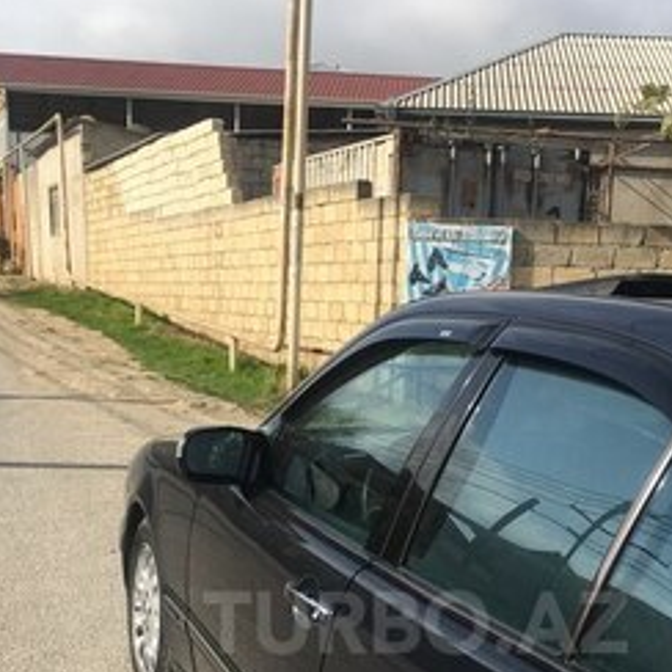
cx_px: 416
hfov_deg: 32.6
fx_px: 1142
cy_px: 622
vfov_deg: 31.1
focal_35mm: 52
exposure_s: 1/1538
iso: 25
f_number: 2.2
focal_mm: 4.15
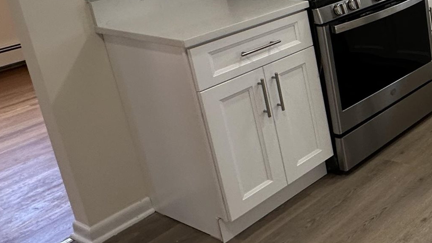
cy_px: -17
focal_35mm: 46
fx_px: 527
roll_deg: +3.0
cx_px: 552
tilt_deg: -12.2
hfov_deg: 33.5
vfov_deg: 24.4
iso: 100
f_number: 2.2
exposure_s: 1/120
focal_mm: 2.22
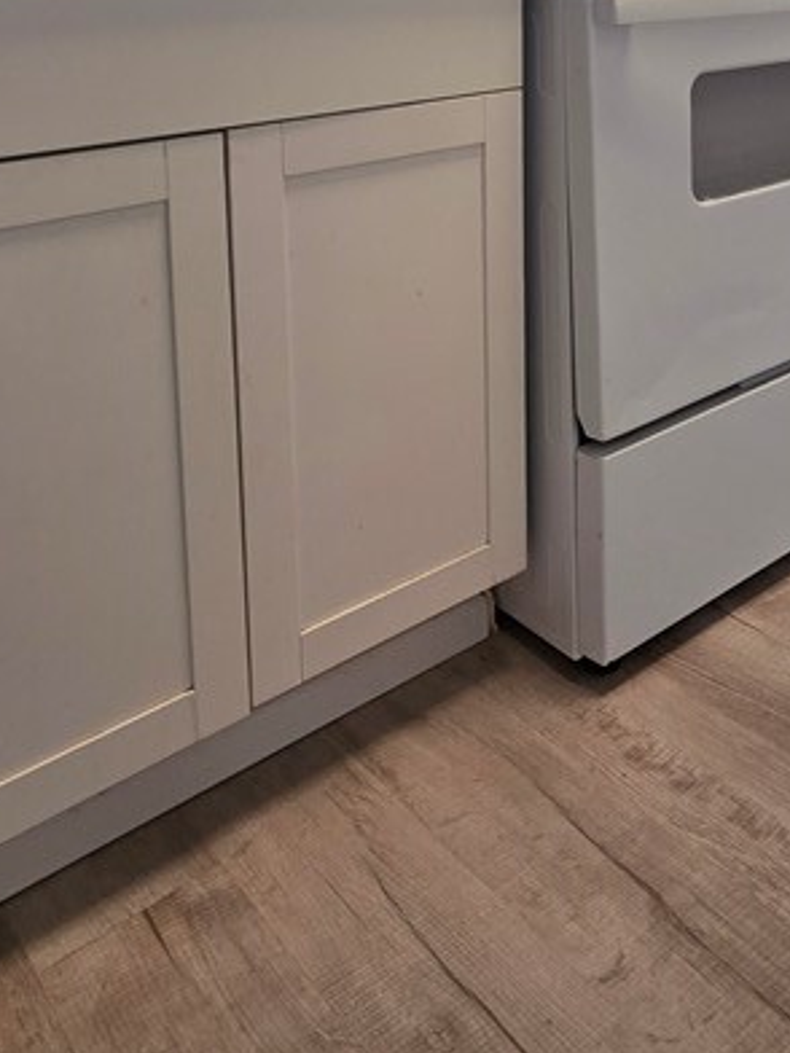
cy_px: 99
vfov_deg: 48.2
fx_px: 1035
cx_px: 602
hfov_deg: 40.5
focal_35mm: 34
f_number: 1.9
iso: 125
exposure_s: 1/120
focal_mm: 2.2
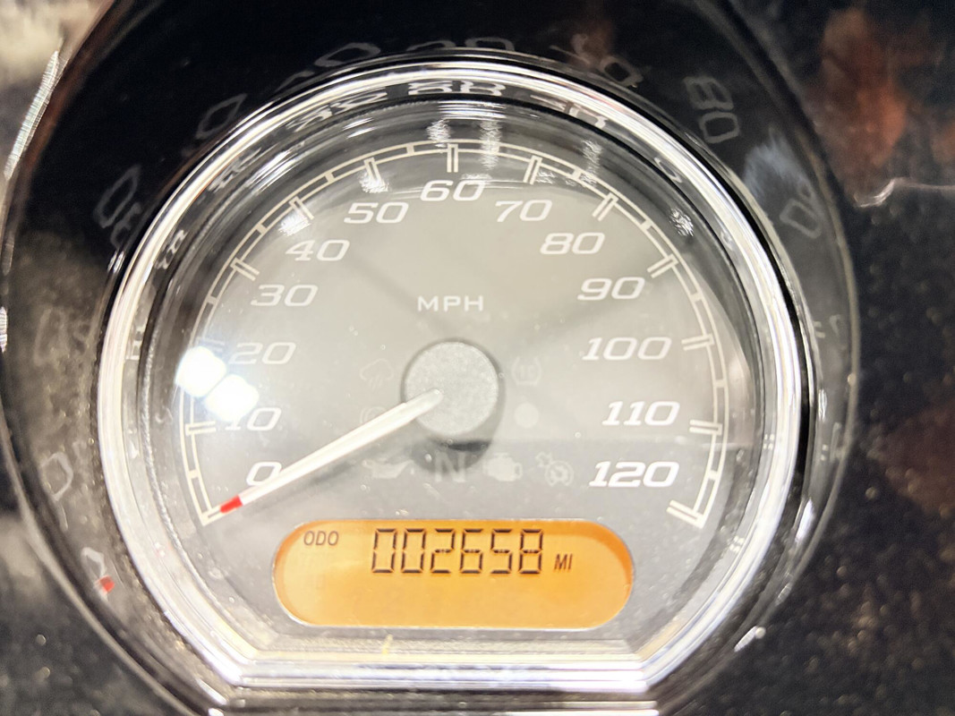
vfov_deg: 53.1
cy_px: 358
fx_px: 717
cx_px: 478
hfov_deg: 67.3
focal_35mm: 26
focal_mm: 5.96
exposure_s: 1/49
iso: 500
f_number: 1.6
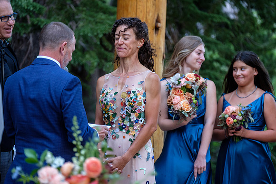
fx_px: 1173
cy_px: 92
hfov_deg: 13.4
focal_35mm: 153
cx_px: 138
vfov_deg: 9.0
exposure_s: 1/220
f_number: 2.8
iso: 1000
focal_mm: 102.2
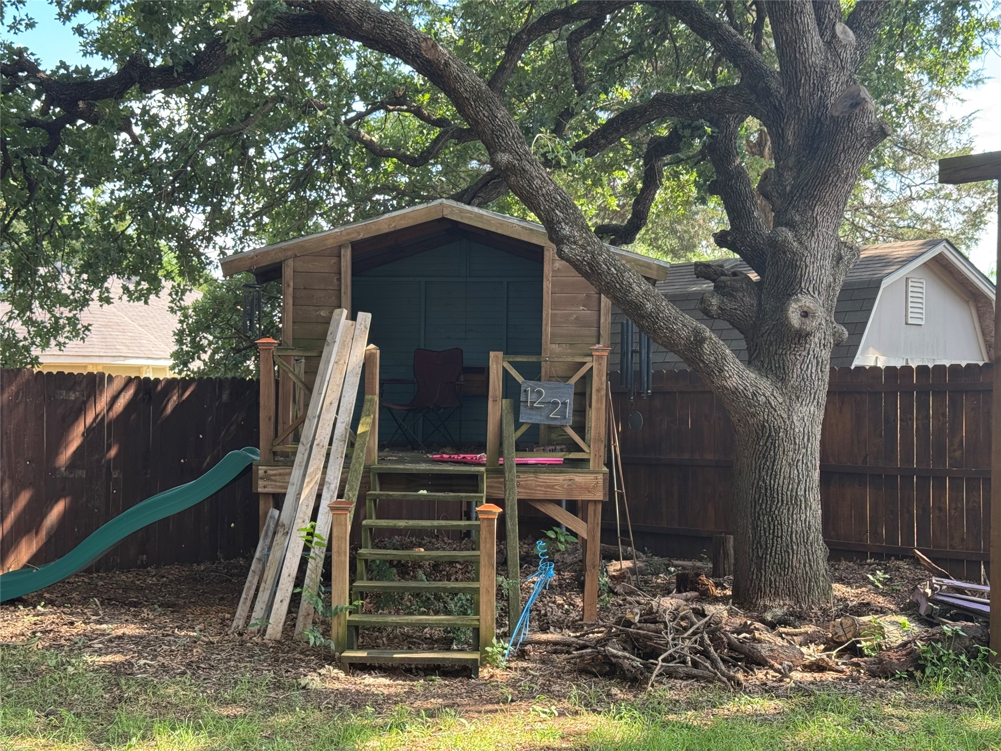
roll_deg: -0.4
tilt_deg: -0.6
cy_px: 376
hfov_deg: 39.7
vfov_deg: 30.3
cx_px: 500
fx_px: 1388
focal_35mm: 48
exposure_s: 1/179
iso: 64
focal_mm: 6.76
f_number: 1.78
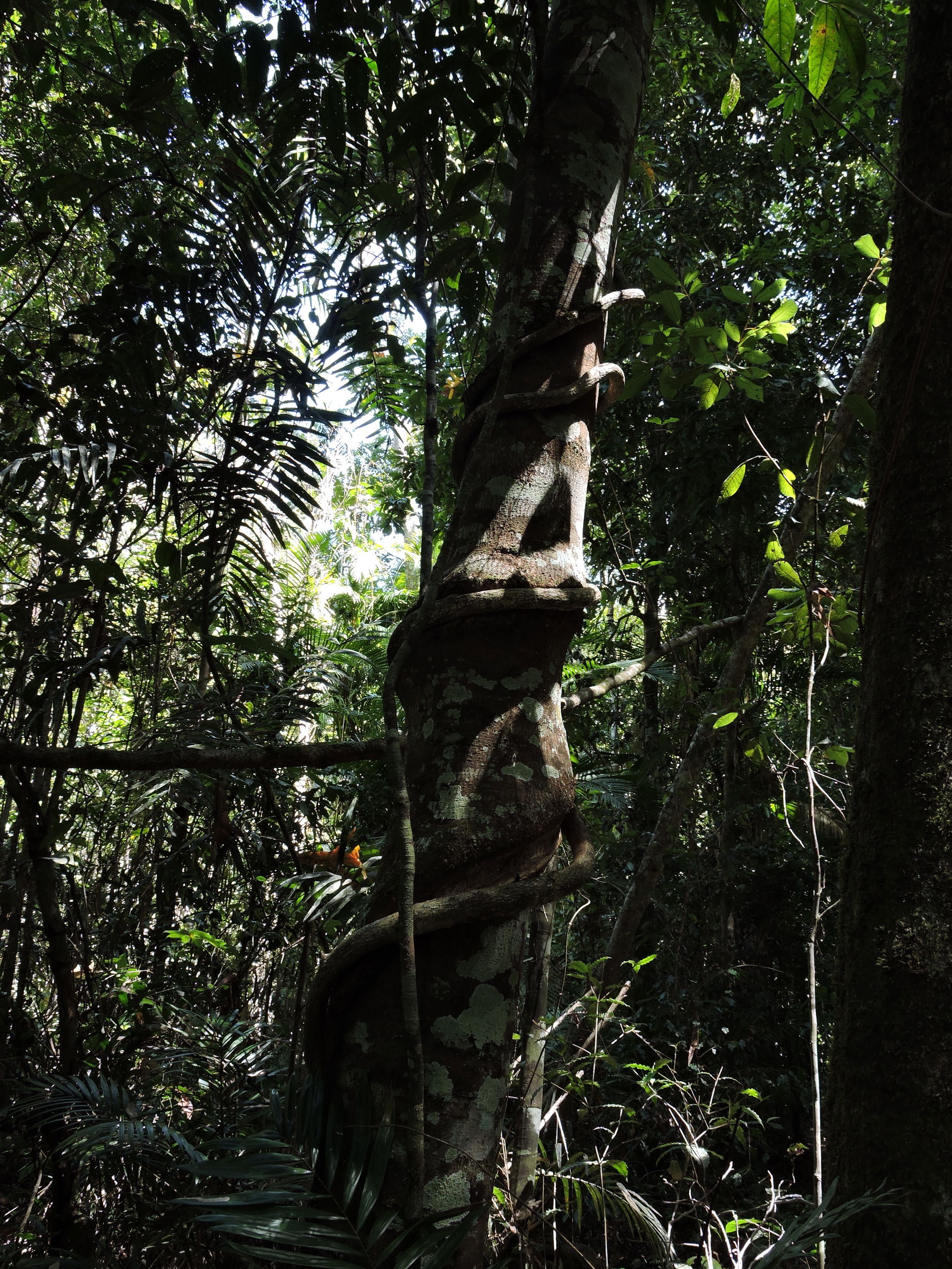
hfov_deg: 46.8
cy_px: 634
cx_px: 476
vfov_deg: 60.0
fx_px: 1100
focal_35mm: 30
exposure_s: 1/30
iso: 100
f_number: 3.5
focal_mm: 5.4
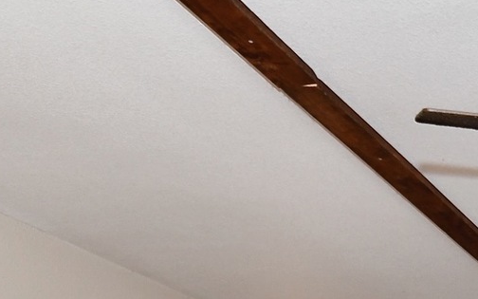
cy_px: 649
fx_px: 1133
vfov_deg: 12.6
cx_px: 644
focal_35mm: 87
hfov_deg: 21.3
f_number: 6.3
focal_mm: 14
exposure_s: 1/60
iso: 640
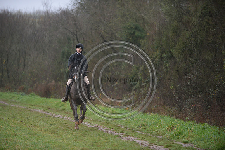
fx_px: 1249
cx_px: 112
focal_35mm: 200
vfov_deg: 6.9
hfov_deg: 10.3
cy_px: 75
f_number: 2.8
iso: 1600
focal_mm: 200
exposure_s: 1/800
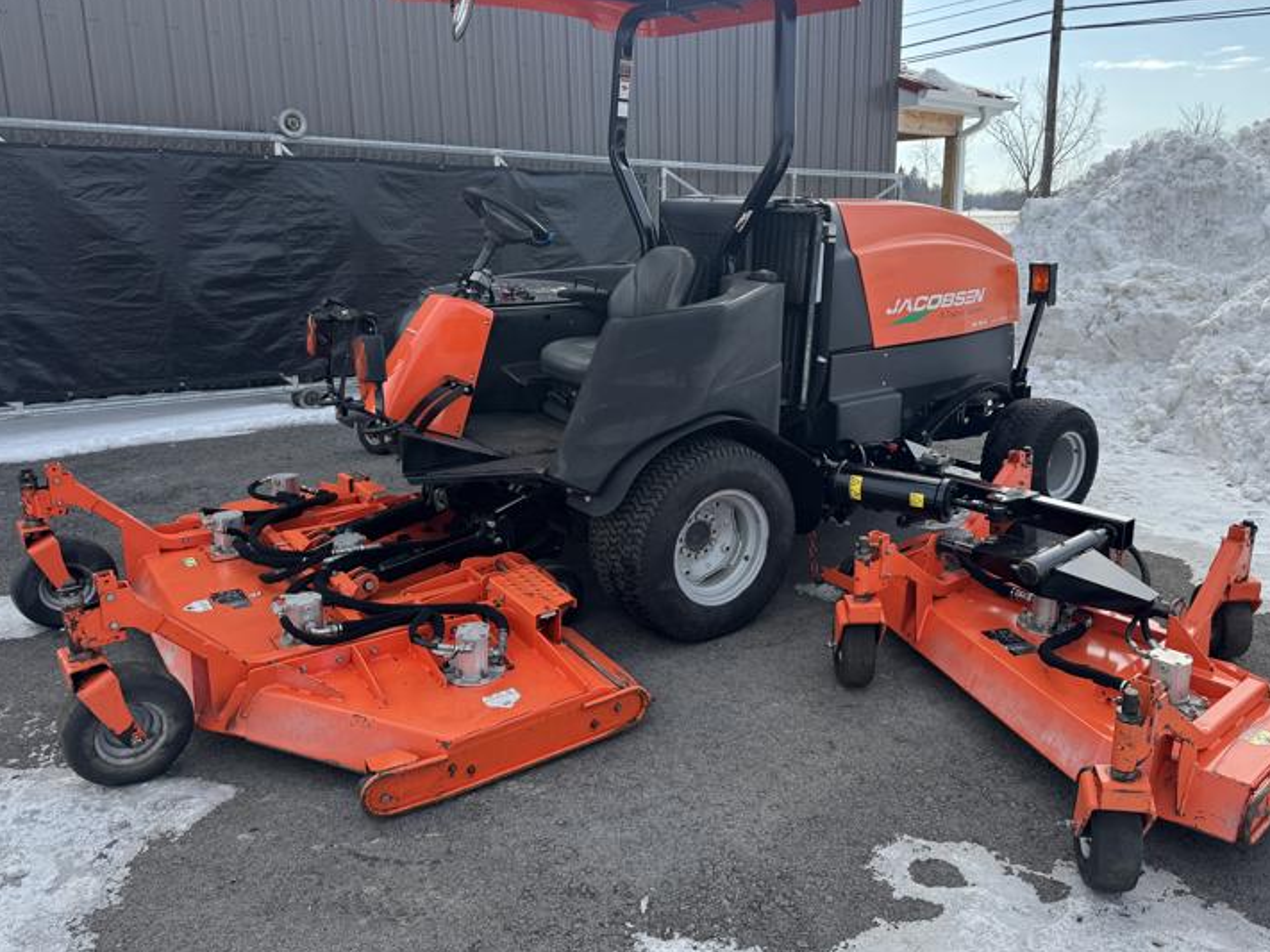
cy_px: 438
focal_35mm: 27
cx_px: 707
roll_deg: -0.2
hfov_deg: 65.1
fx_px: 990
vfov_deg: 51.3
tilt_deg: -14.1
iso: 80
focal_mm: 6.76
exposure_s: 1/2041
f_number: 1.78
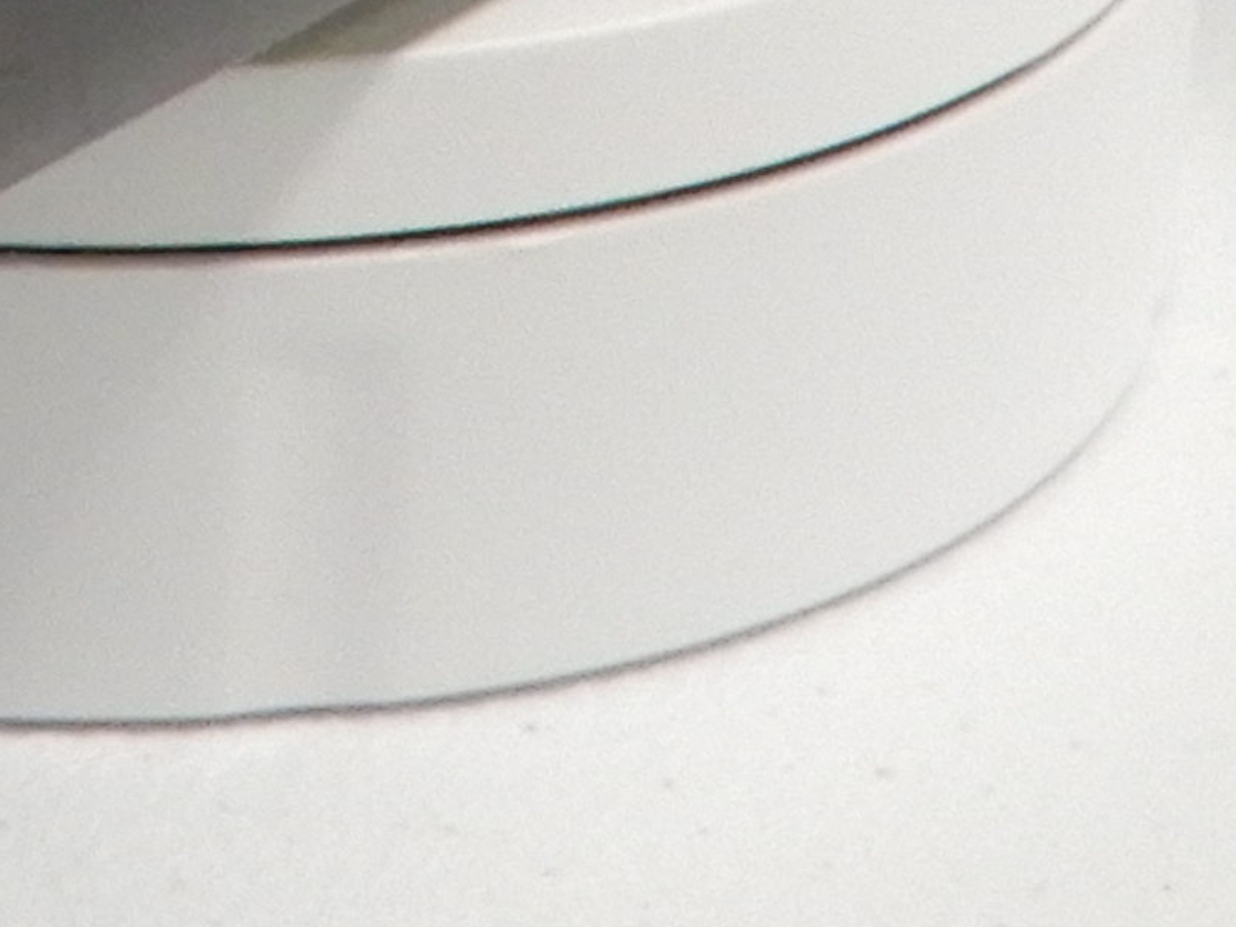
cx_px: -563
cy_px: -1726
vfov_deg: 5.7
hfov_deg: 7.9
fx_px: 8748
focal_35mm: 245
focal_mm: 6.8
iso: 400
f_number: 4
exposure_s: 1/15
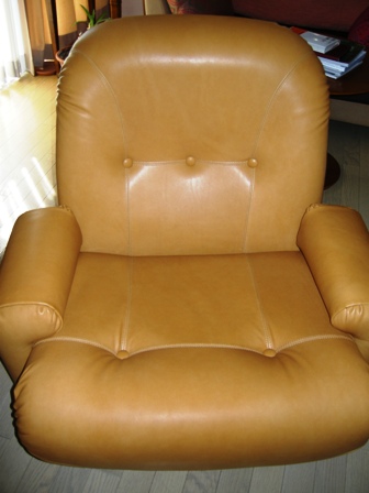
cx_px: 184
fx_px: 497
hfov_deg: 40.7
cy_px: 246
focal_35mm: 35
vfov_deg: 52.6
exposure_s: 1/60
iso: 64
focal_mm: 7.5
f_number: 2.7
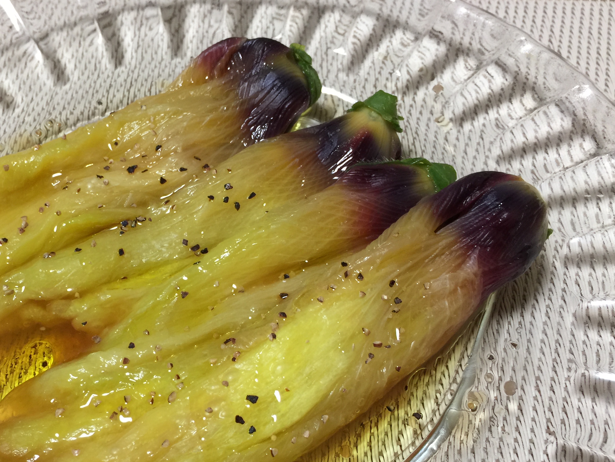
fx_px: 728
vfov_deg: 34.8
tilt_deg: -55.2
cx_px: 214
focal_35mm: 41
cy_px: 313
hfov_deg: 45.2
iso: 40
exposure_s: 1/15
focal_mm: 4.15
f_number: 2.2
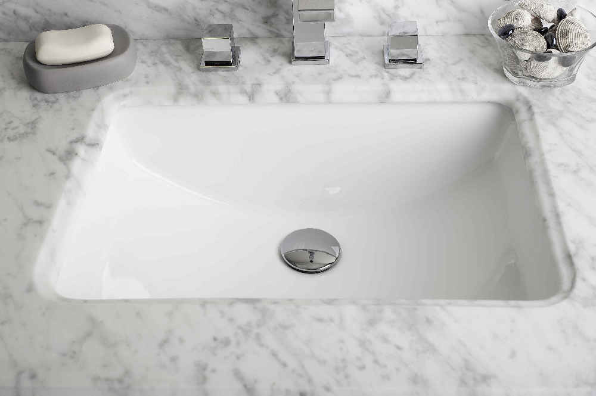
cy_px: 198
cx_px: 298
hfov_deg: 39.6
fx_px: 827
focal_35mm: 50
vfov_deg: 26.9
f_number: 8
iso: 200
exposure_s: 1/200
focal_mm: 50
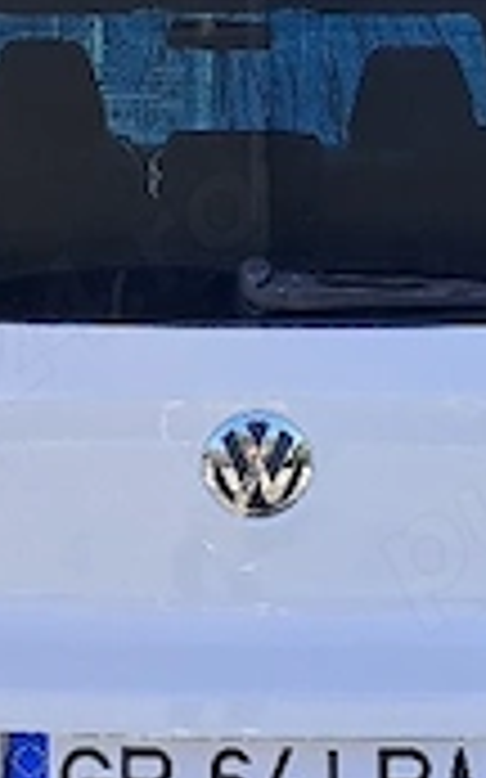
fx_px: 1951
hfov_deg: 14.2
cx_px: 148
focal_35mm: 92
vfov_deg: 22.6
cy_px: 405
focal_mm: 4.65
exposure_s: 1/500
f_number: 1.8
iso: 32
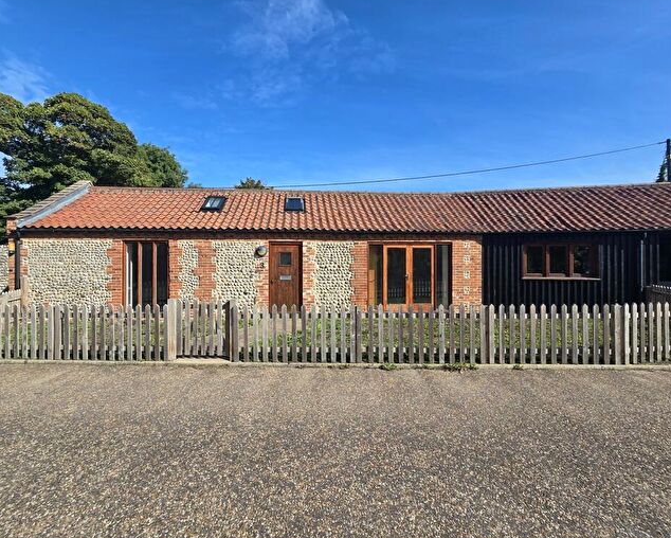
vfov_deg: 88.0
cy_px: 268
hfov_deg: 100.6
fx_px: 278
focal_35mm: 14
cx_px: 319
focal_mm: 2.2
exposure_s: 1/2163
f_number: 2.2
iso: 50
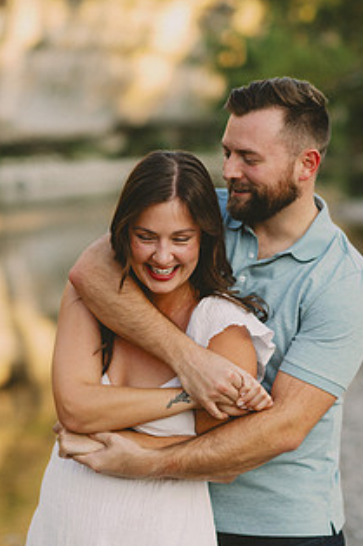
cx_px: 238
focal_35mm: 122
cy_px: 310
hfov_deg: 11.2
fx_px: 1847
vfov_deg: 16.8
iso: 125
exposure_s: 1/800
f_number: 2.5
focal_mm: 85
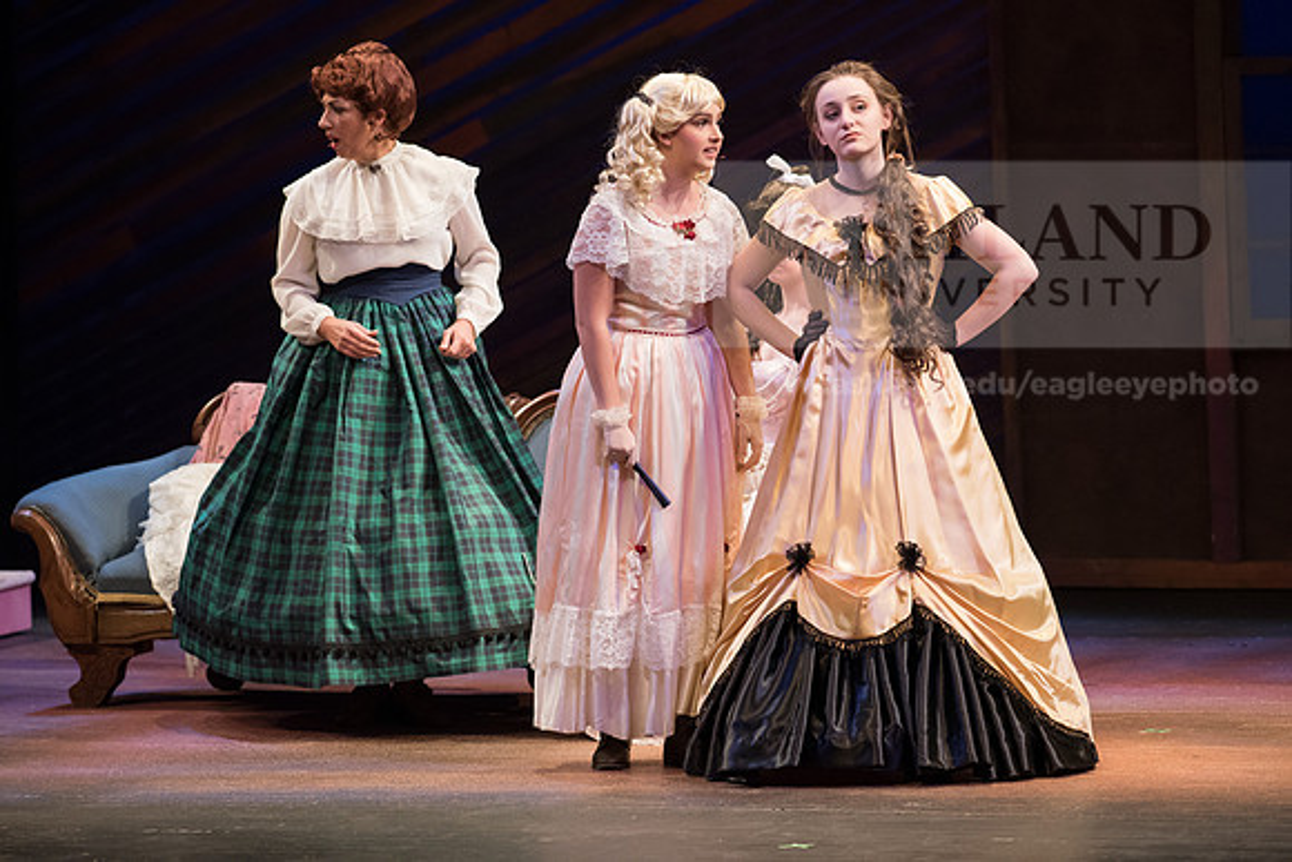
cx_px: 646
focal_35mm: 300
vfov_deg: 4.6
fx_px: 10769
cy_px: 431
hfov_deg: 6.9
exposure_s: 1/400
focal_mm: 300
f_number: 4.5
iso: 3200
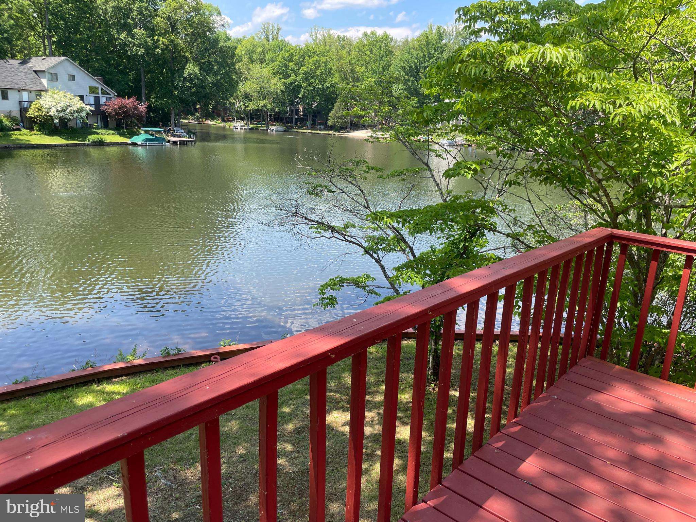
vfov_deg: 53.1
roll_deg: -2.8
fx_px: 523
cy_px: 261
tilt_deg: -16.2
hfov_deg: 67.3
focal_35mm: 26
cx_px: 348
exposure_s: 1/729
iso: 32
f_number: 1.6
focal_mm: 4.2
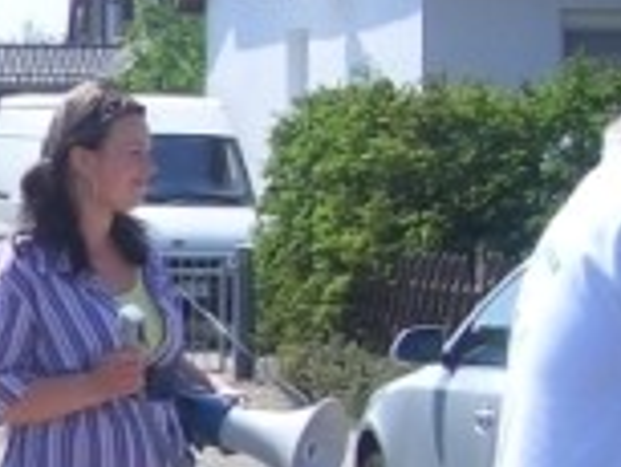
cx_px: -515
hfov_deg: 12.3
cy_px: 280
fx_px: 2621
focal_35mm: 146
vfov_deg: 10.2
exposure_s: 1/500
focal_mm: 5.8
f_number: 4.3
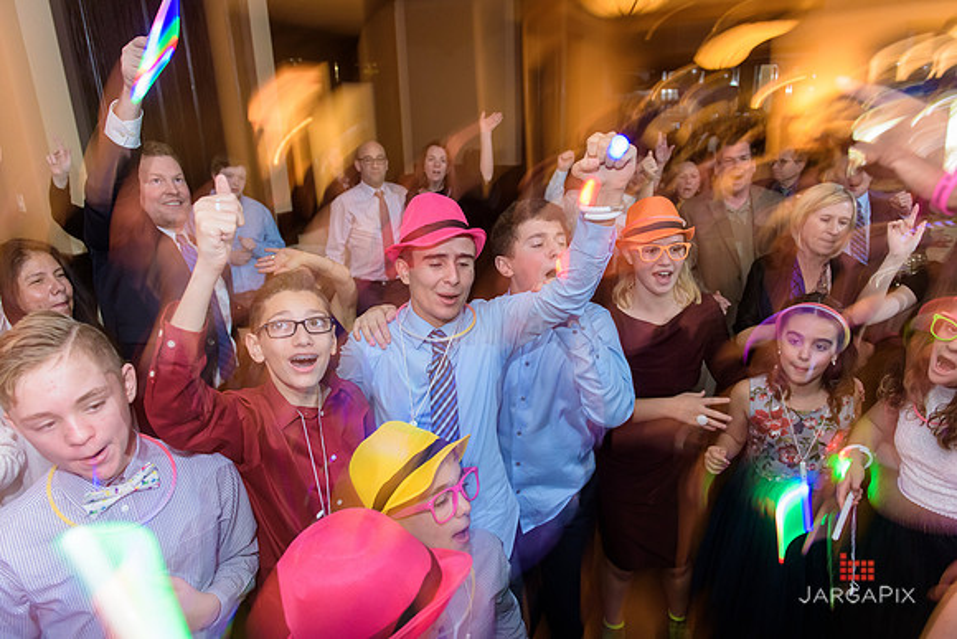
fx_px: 638
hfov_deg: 73.7
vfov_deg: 53.2
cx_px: 478
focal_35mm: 24
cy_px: 320
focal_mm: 24
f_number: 3.2
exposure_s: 1/15
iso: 1600
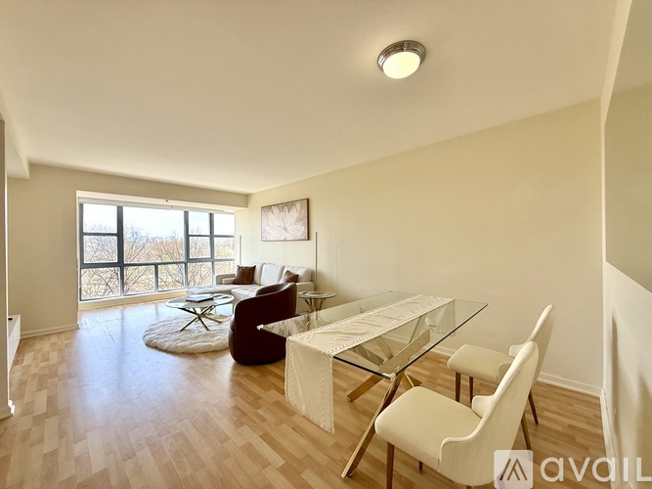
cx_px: 326
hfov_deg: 102.1
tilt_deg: +2.5
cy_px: 244
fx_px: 264
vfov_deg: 85.7
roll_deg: +1.0
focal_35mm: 14
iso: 64
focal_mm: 2.22
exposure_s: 1/227
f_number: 2.2
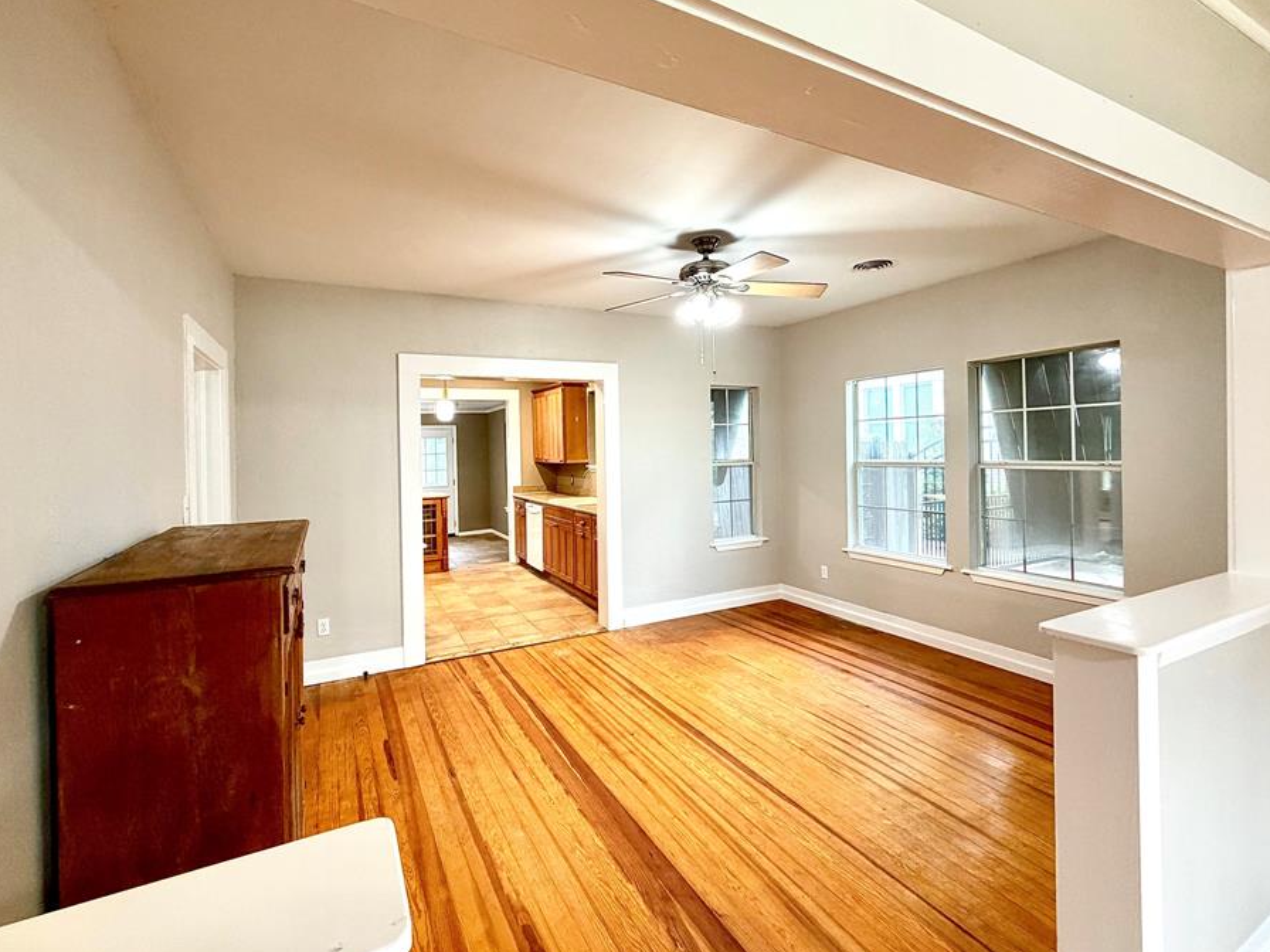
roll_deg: +0.9
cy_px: 449
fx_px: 587
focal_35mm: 16
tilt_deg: +0.1
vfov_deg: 78.0
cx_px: 626
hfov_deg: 94.5
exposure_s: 1/60
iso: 200
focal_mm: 2.22
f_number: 2.2
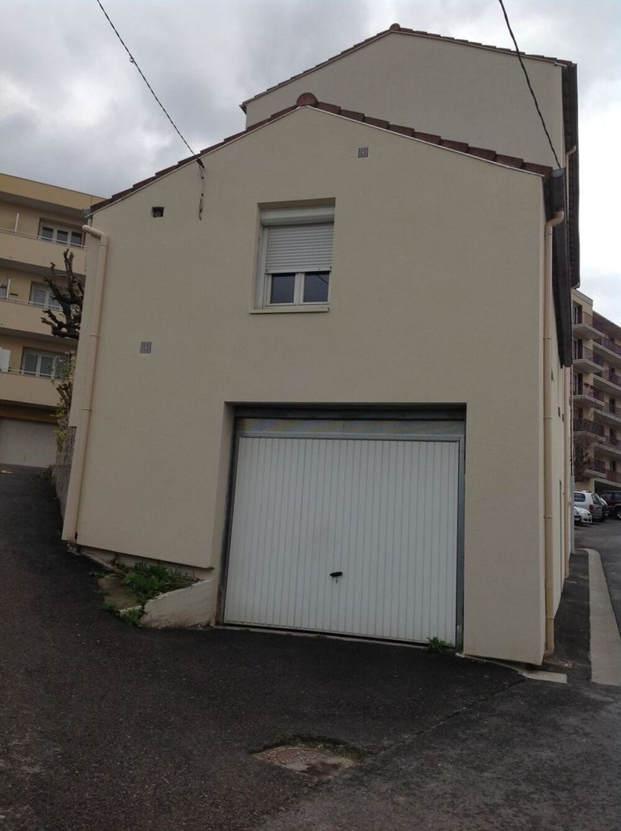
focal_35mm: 35
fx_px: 839
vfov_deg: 52.7
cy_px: 416
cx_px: 310
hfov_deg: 40.6
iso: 50
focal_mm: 4.28
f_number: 2.4
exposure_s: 1/1439
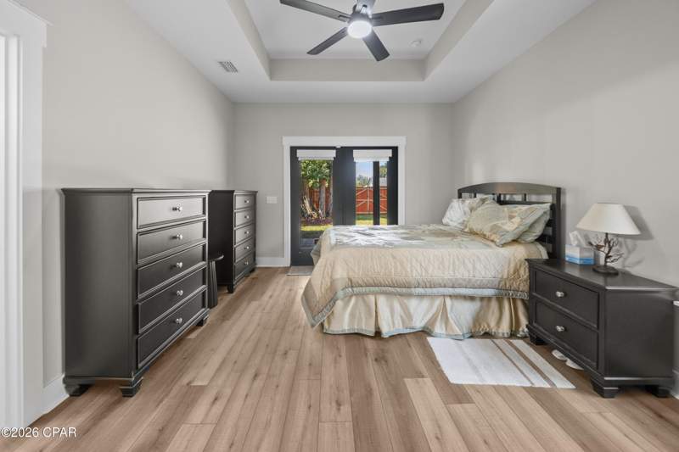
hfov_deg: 112.6
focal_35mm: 12
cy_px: 226
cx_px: 340
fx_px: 226
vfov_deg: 90.0
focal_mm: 12
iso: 1600
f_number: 7.1
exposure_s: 1/6
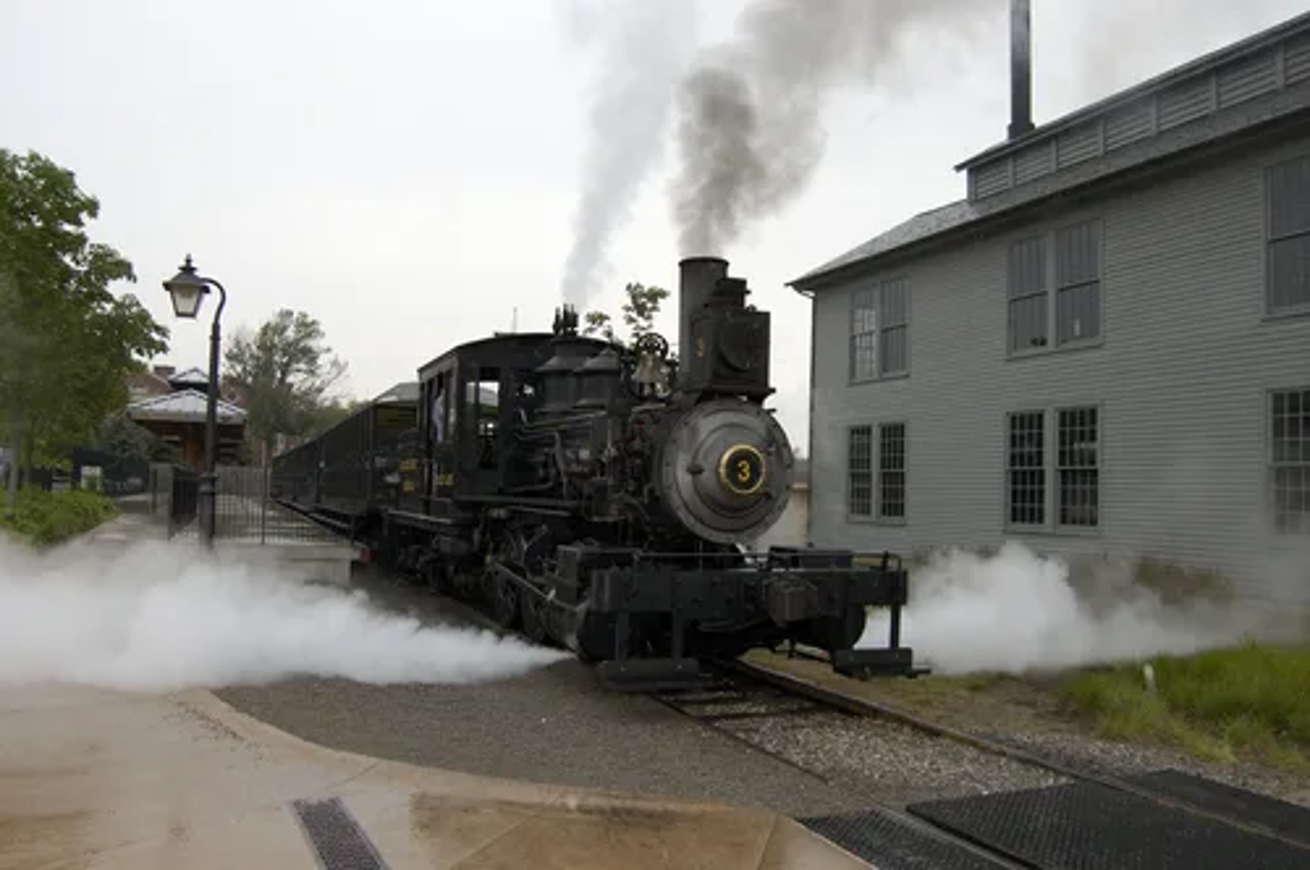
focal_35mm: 27
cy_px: 435
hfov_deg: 67.4
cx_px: 655
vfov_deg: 47.8
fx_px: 981
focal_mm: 18
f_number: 5
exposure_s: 1/500
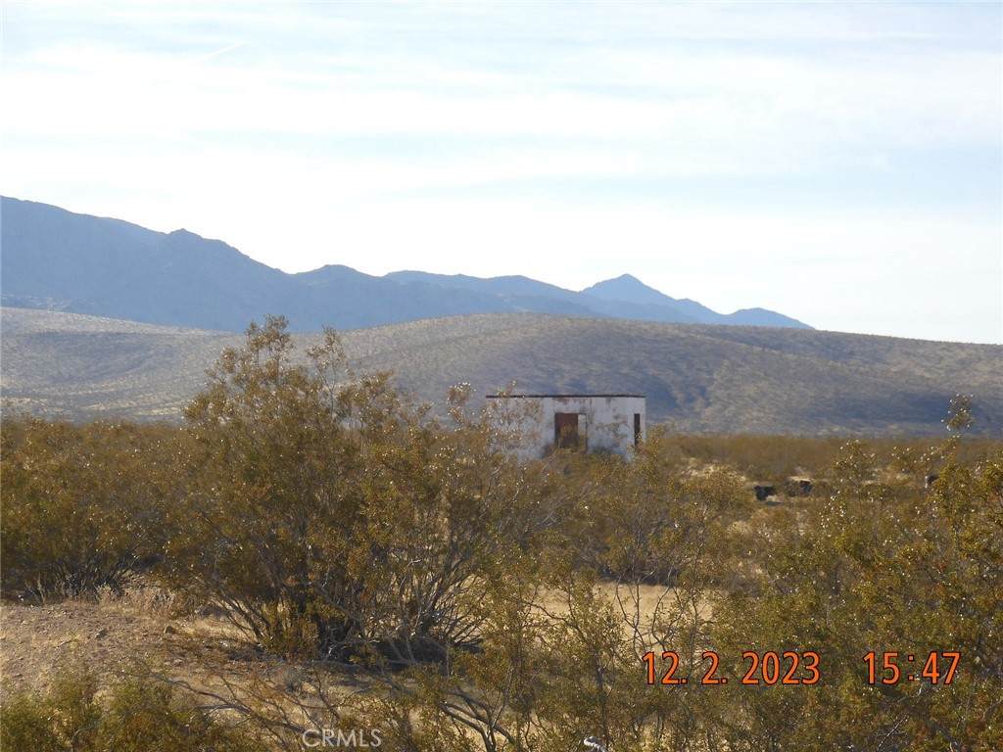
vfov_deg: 12.3
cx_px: 502
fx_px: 3477
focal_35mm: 120
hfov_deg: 16.4
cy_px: 376
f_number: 5
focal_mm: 21.4
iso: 100
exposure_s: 1/500
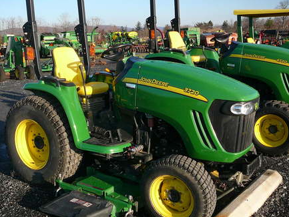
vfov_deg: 32.8
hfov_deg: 42.7
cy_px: 130
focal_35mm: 44
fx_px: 367
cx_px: 117
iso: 80
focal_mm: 5.2
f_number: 2.8
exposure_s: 1/640
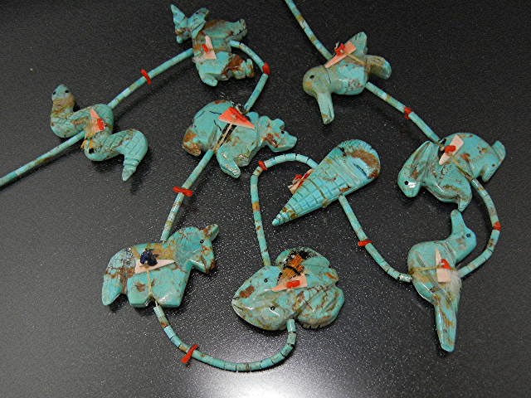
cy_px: 199
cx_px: 266
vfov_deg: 32.2
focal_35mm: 45
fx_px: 690
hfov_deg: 42.1
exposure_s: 1/30
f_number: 7.6
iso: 800
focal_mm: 8.1
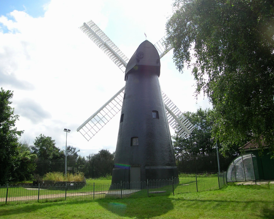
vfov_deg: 38.2
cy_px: 112
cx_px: 138
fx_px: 316
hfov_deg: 46.9
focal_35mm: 39
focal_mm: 7.5
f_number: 2.7
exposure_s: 1/1000
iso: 64
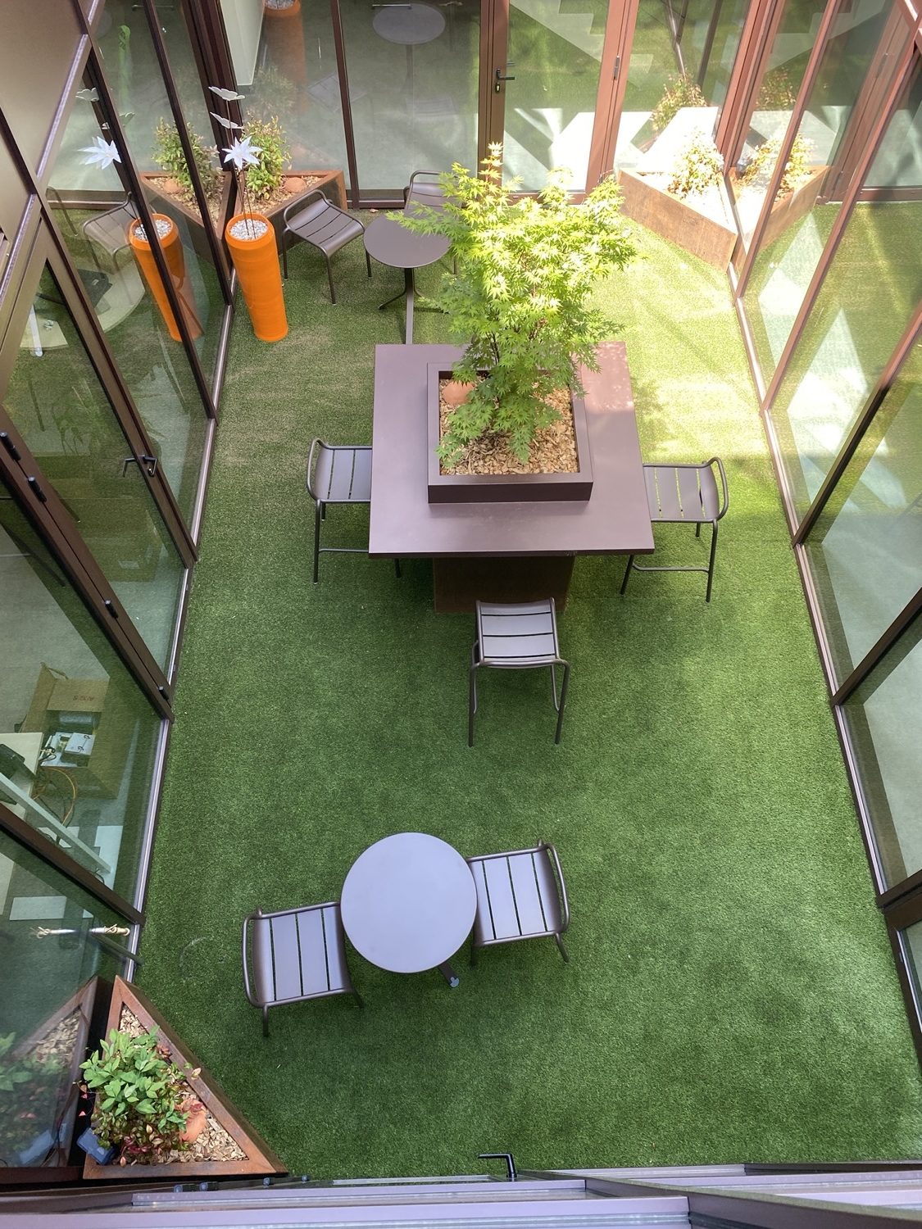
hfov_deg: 53.1
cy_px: 614
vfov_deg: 67.3
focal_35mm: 26
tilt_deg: -59.3
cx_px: 461
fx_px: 923
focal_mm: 4.25
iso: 40
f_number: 1.8
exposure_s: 1/122
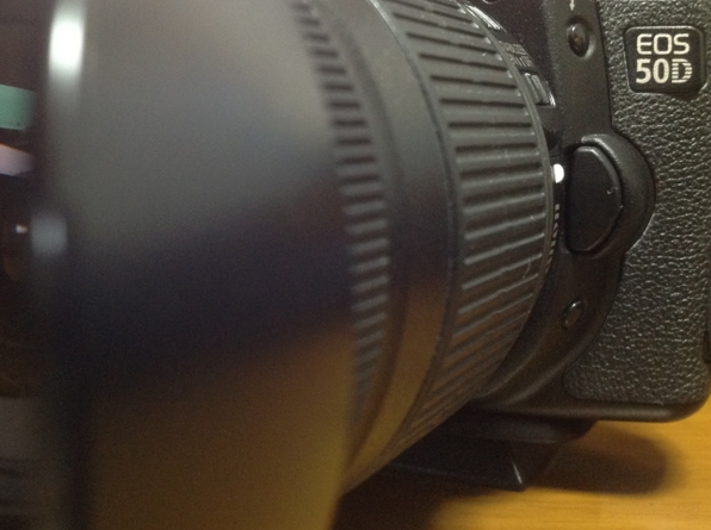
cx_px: 274
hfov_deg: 40.3
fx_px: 964
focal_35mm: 47
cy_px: 211
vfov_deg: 30.7
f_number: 2.4
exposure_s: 1/15
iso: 320
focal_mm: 4.28
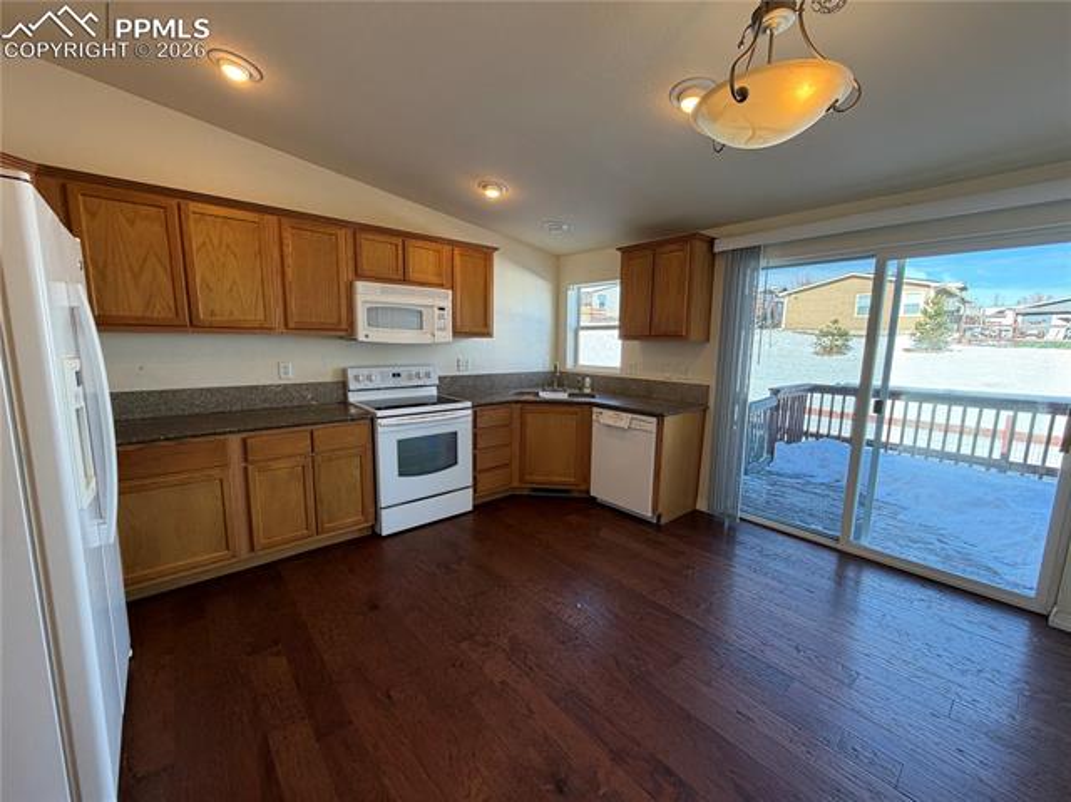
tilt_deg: -7.8
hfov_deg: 102.1
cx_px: 536
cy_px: 401
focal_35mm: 14
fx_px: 433
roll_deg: -0.3
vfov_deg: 85.6
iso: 100
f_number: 2.2
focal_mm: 2.22
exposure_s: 1/120
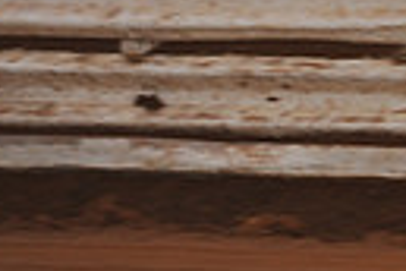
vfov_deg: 1.5
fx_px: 10172
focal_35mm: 902
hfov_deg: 2.3
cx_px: 891
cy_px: -76
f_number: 5.6
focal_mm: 200
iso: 500
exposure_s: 1/250
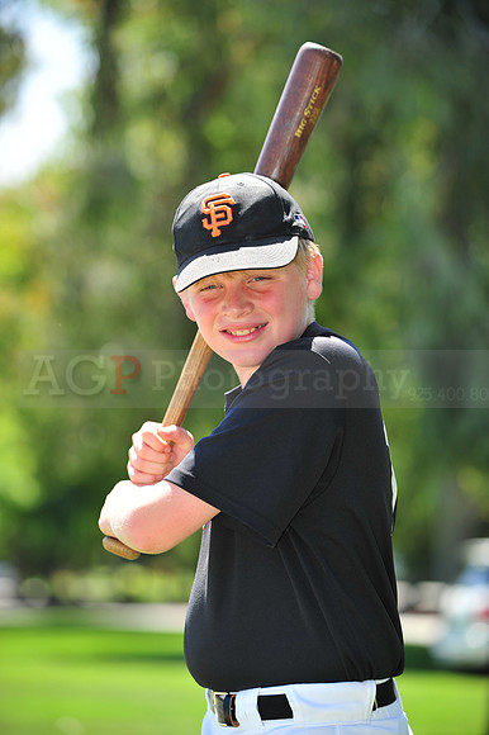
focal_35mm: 135
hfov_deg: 10.1
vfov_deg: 15.2
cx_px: 244
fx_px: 2754
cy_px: 368
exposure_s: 1/640
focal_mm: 135
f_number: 4.5
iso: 200
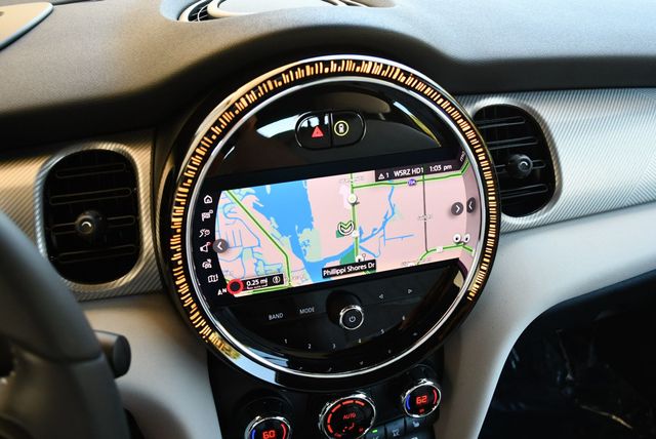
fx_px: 657
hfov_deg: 53.1
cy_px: 220
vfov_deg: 36.9
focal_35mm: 36
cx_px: 328
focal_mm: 18
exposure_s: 1/200
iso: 800
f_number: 3.5
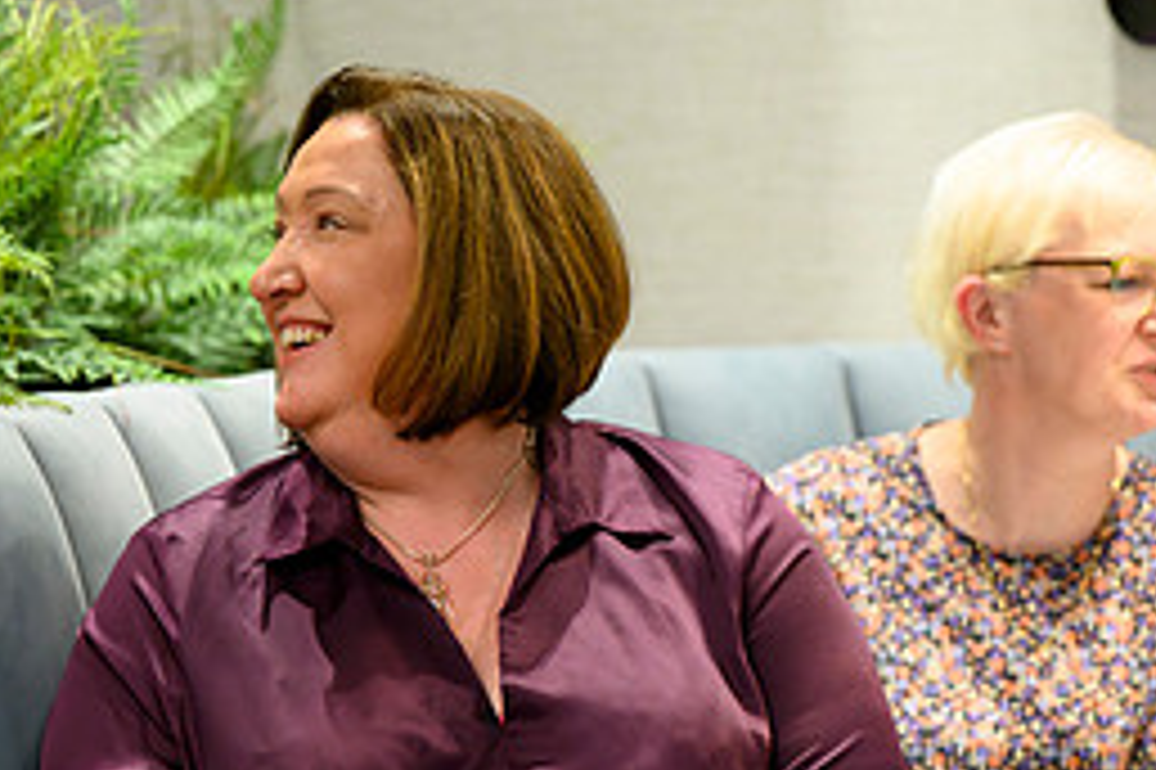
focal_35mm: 248
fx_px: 7958
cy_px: 648
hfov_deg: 8.3
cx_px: 823
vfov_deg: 5.5
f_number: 2.8
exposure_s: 1/200
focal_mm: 110
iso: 3200
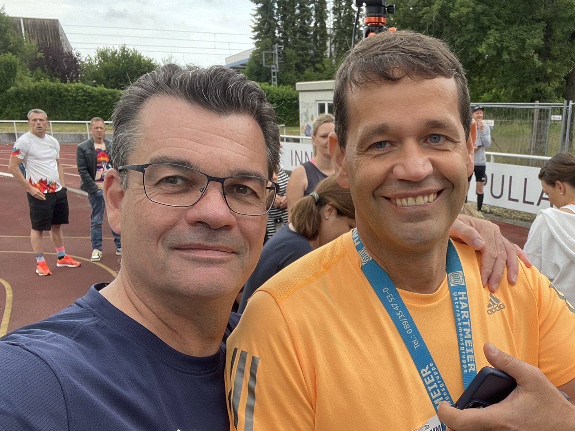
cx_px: 414
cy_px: 275
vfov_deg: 41.4
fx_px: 565
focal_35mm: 34
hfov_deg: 52.2
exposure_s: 1/122
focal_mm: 2.71
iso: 32
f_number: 2.2
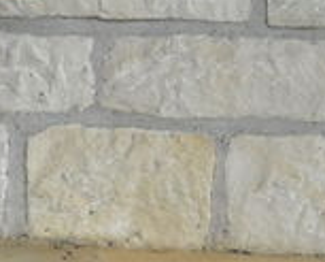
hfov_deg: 8.2
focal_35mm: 223
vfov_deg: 6.9
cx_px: -353
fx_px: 2149
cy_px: 332
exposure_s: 1/135
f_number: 2.8
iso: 64
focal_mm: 5.7
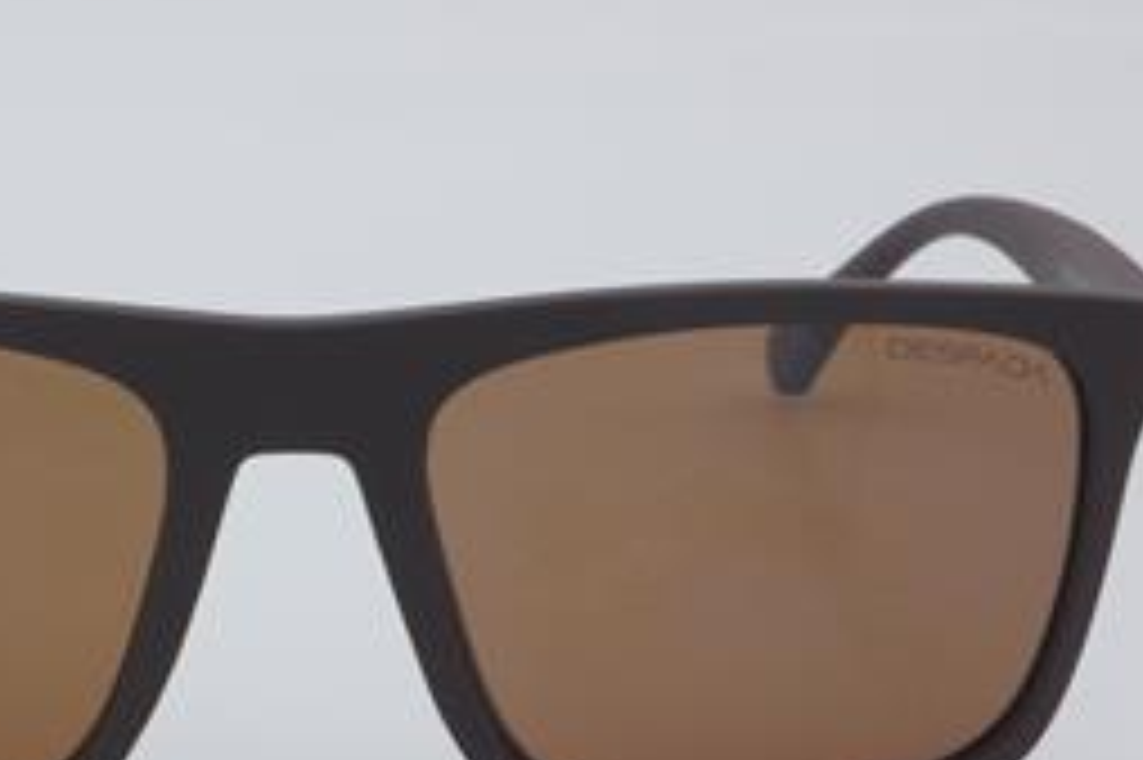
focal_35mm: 130
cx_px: 297
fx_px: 4118
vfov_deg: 10.5
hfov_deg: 15.7
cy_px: 526
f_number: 32
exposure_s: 1/4
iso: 100
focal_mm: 55
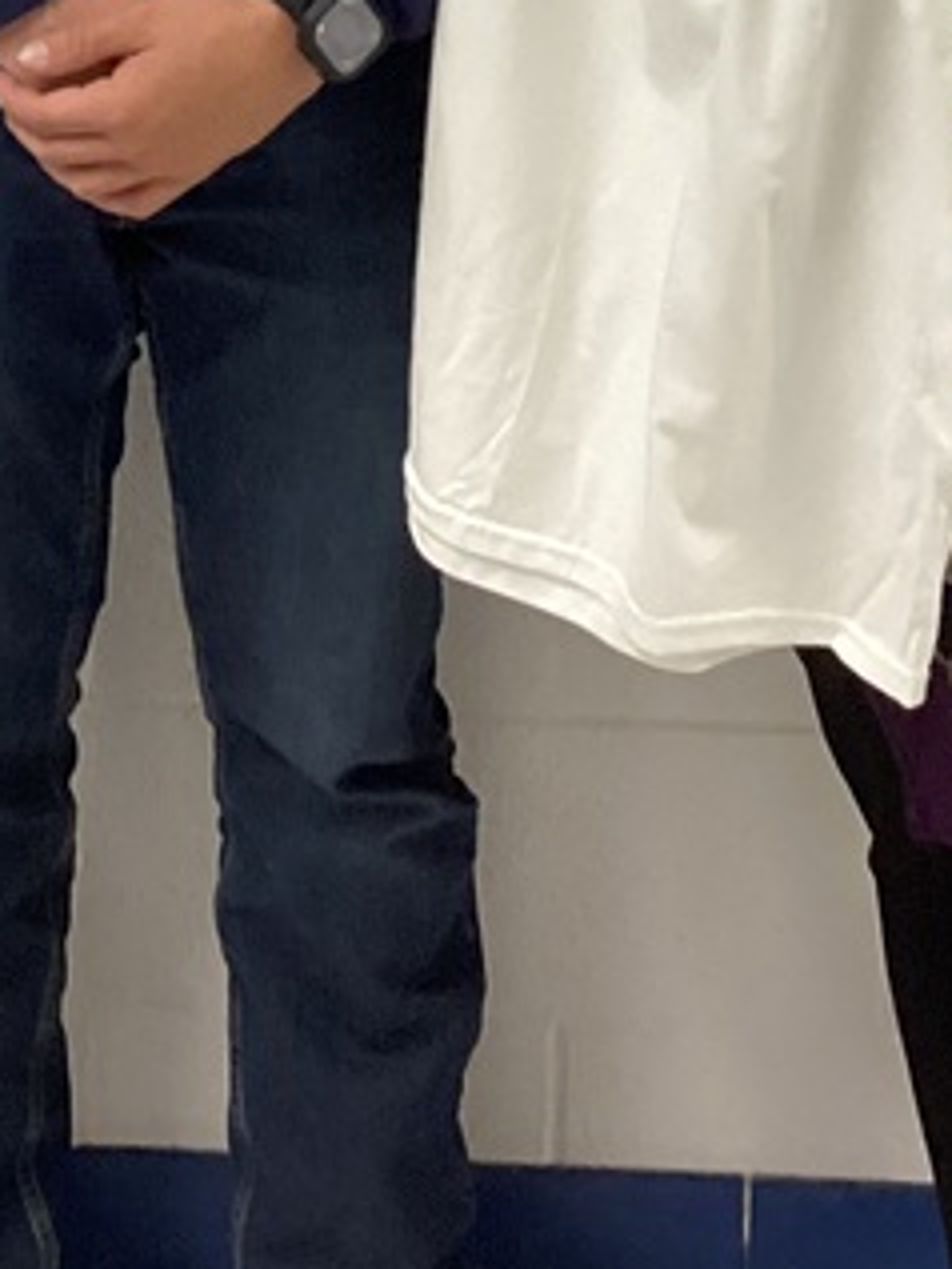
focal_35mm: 100
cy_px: -432
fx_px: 3664
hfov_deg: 14.8
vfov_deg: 18.2
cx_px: 496
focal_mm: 3.3
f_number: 2.4
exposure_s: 1/50
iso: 320
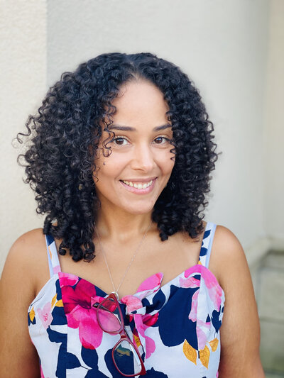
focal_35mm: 52
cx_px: 142
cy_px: 189
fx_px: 569
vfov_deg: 36.8
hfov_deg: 28.0
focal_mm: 6
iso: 64
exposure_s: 1/122
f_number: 2
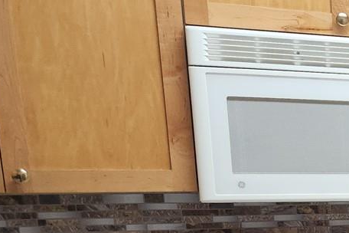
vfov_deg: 15.4
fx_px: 814
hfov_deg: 19.6
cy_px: 313
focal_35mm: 84
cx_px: 579
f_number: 1.8
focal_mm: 5.4
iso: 160
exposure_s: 1/120
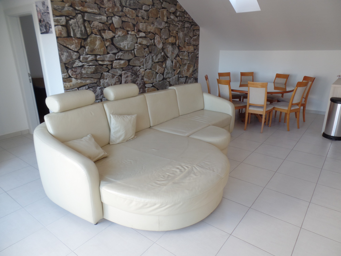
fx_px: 227
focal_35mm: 23
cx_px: 170
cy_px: 128
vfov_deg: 58.9
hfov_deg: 73.9
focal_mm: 4.1
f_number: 3.2
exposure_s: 1/30
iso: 80
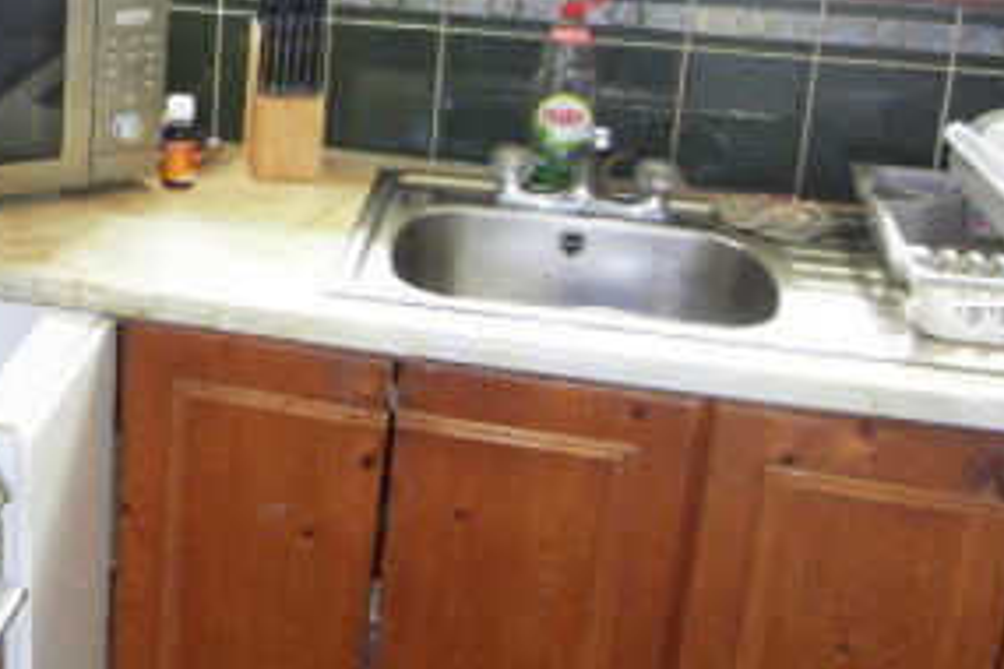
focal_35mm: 51
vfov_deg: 26.2
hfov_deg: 35.1
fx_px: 1422
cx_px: -12
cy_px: 174
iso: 100
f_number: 2.8
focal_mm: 4.3
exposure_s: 1/40
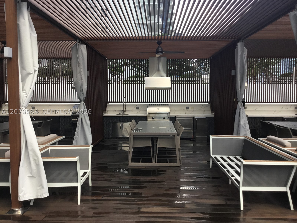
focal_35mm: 31
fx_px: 266
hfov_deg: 58.4
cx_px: 148
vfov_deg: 45.4
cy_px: 112
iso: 40
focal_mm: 3.3
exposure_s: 1/120
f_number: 2.4
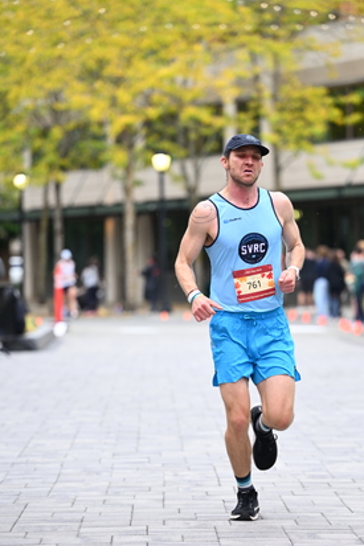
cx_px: 240
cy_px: 327
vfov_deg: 11.4
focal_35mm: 180
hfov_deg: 7.6
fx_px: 2732
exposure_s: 1/1250
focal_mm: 135
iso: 1250
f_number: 2.8
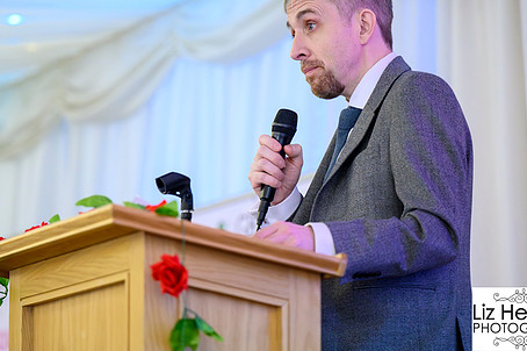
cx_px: 244
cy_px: 132
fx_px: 2428
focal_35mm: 166
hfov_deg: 12.4
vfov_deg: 8.3
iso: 12800
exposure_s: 1/200
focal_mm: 130
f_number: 2.8
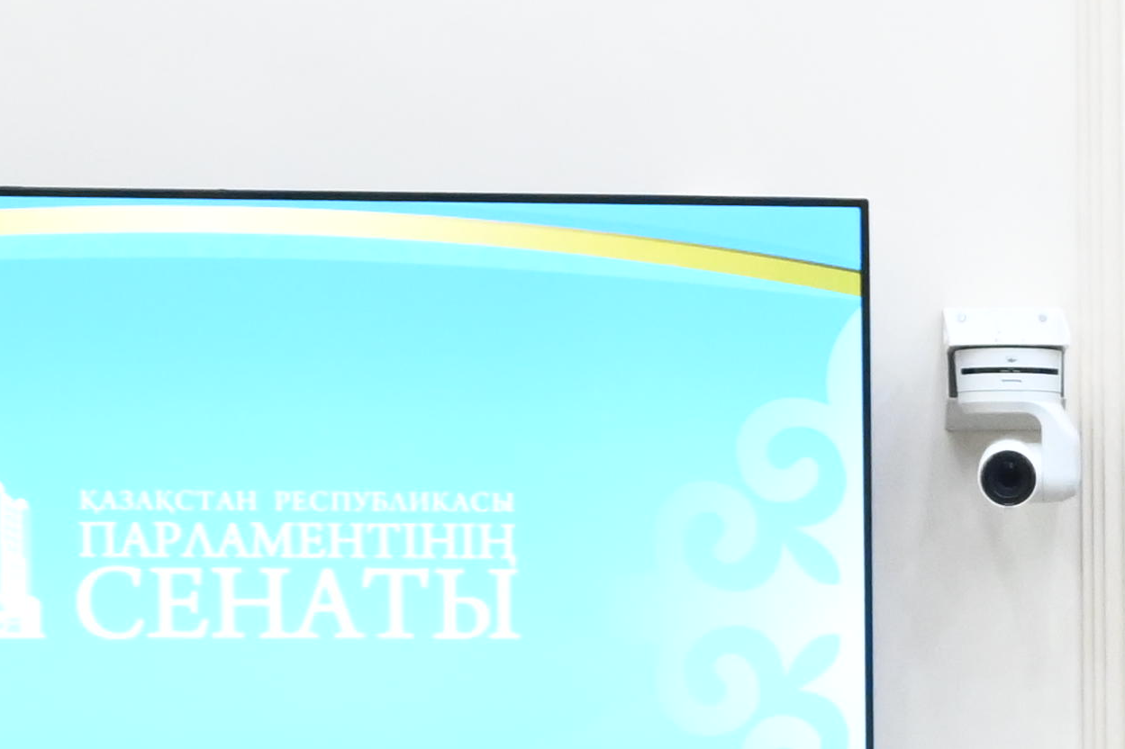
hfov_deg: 6.2
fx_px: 10122
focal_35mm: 324
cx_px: 2158
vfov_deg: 4.2
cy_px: 1696
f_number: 4
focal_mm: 49
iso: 2500
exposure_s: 1/200
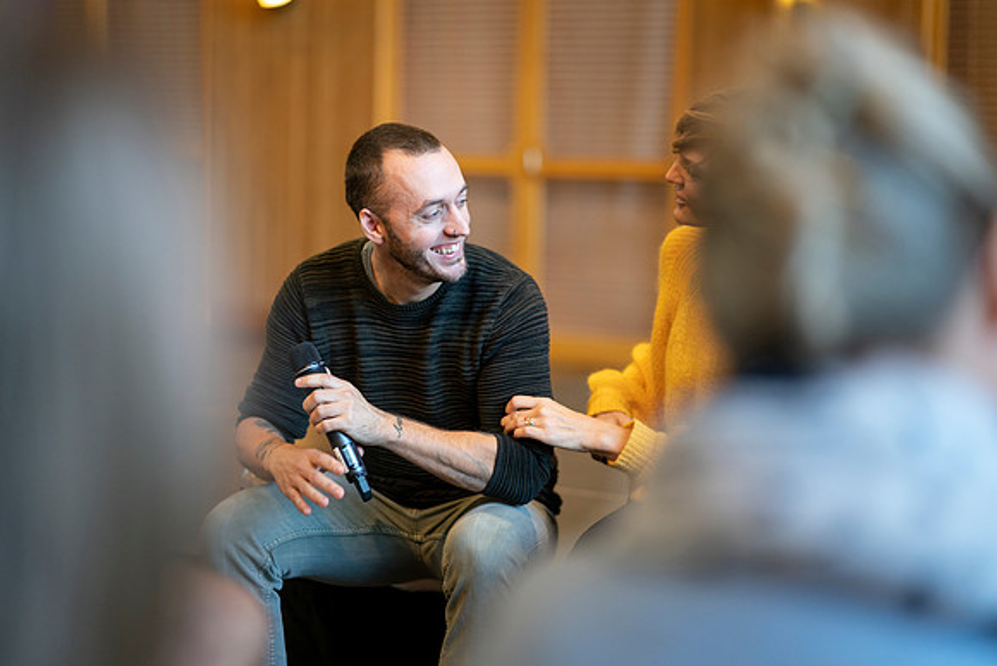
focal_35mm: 85
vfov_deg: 16.1
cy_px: 333
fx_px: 2354
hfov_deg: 23.9
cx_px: 498
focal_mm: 85
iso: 800
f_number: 1.8
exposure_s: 1/250
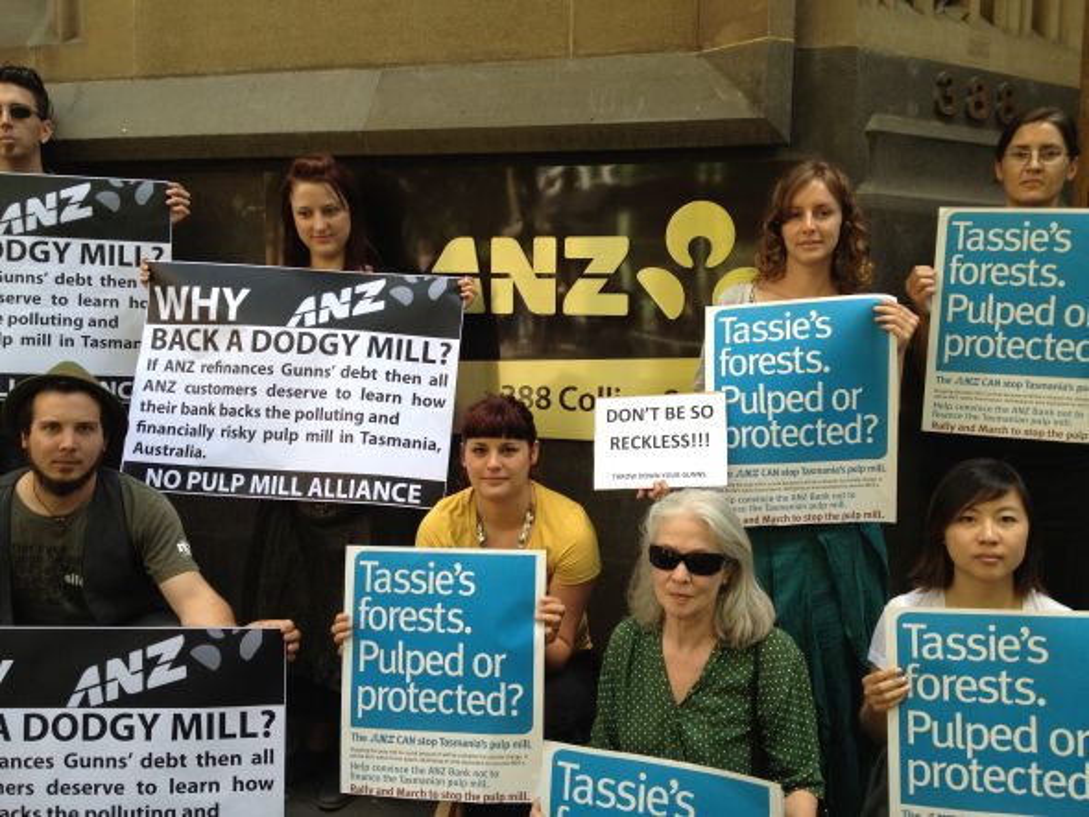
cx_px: 544
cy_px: 408
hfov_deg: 52.6
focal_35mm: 35
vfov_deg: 40.7
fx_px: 1102
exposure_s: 1/120
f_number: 2.4
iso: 80
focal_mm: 4.28
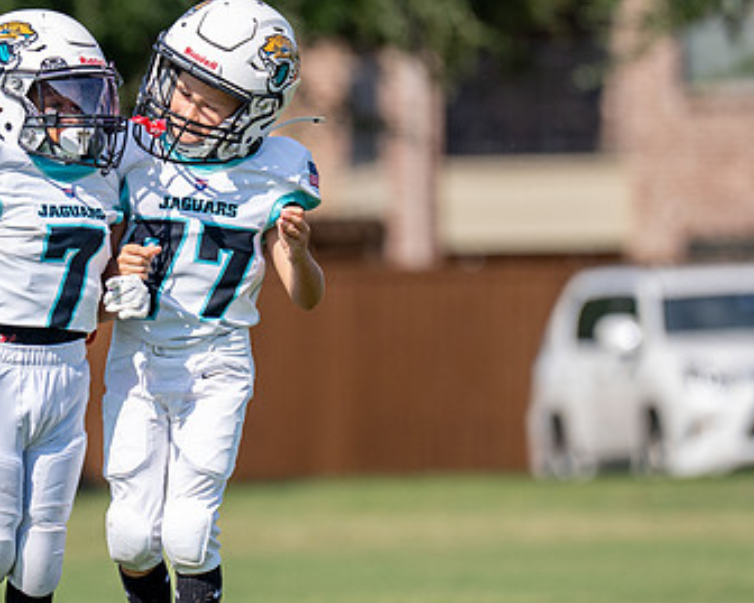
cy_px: 310
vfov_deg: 2.6
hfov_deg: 3.2
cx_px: 166
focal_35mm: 606
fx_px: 13527
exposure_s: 1/3200
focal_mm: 200
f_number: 2.8
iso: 160
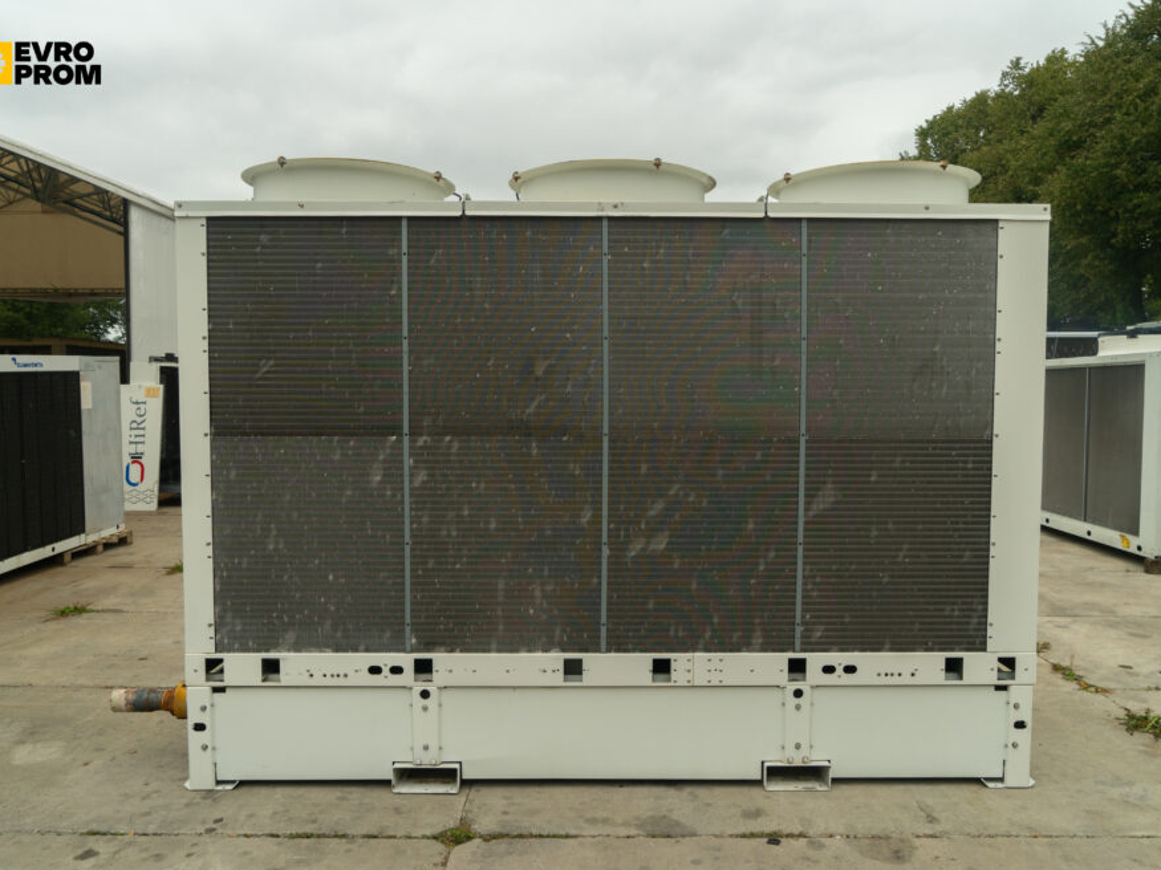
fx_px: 905
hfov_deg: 65.3
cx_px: 604
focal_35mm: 27
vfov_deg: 51.3
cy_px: 449
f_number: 6.3
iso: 500
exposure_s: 1/200
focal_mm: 24
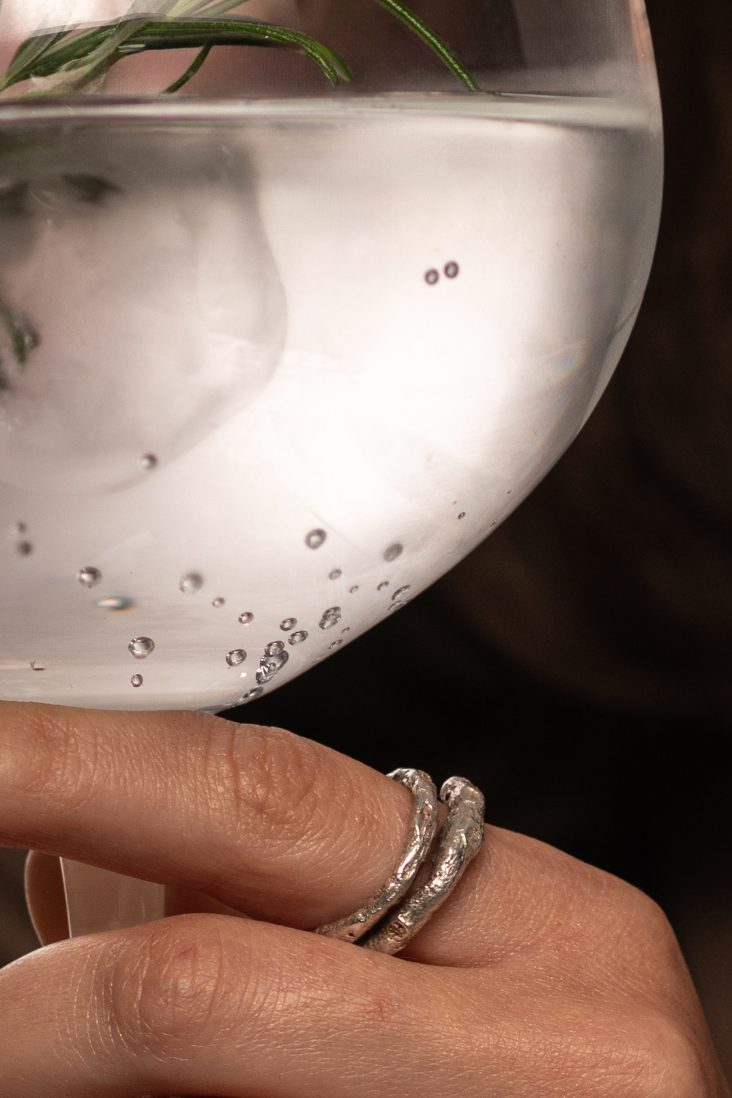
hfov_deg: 3.2
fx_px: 13300
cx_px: 727
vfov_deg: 4.7
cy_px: 1037
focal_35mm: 436
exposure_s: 1/160
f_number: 3.5
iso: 80
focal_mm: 85
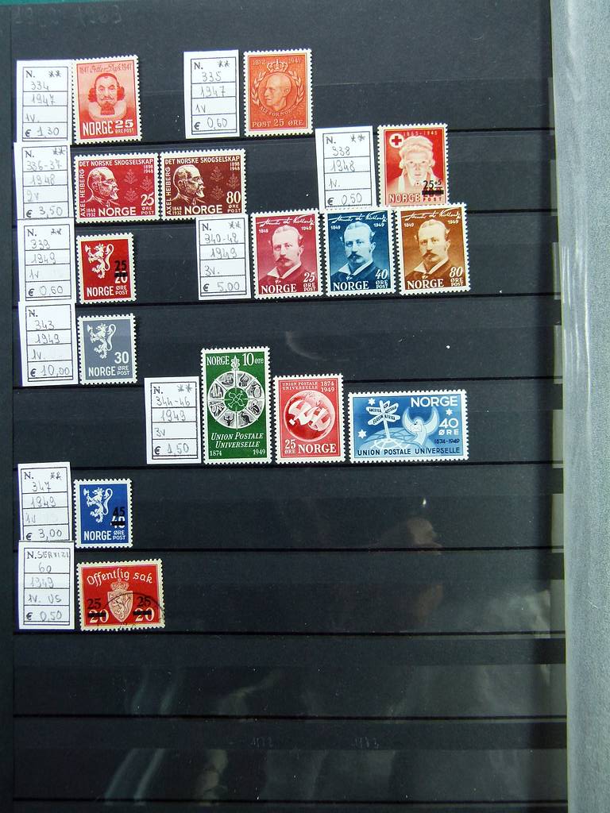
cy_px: 406
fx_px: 752
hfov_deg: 44.2
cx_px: 305
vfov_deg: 56.8
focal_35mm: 32
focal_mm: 5.8
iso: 125
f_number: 3
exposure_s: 1/60
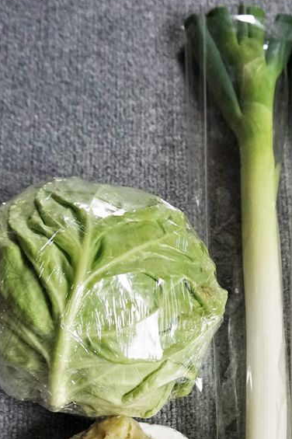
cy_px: 392
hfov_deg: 26.3
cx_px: 195
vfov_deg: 36.6
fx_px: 621
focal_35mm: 51
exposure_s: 1/160
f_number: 4
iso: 1600
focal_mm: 16
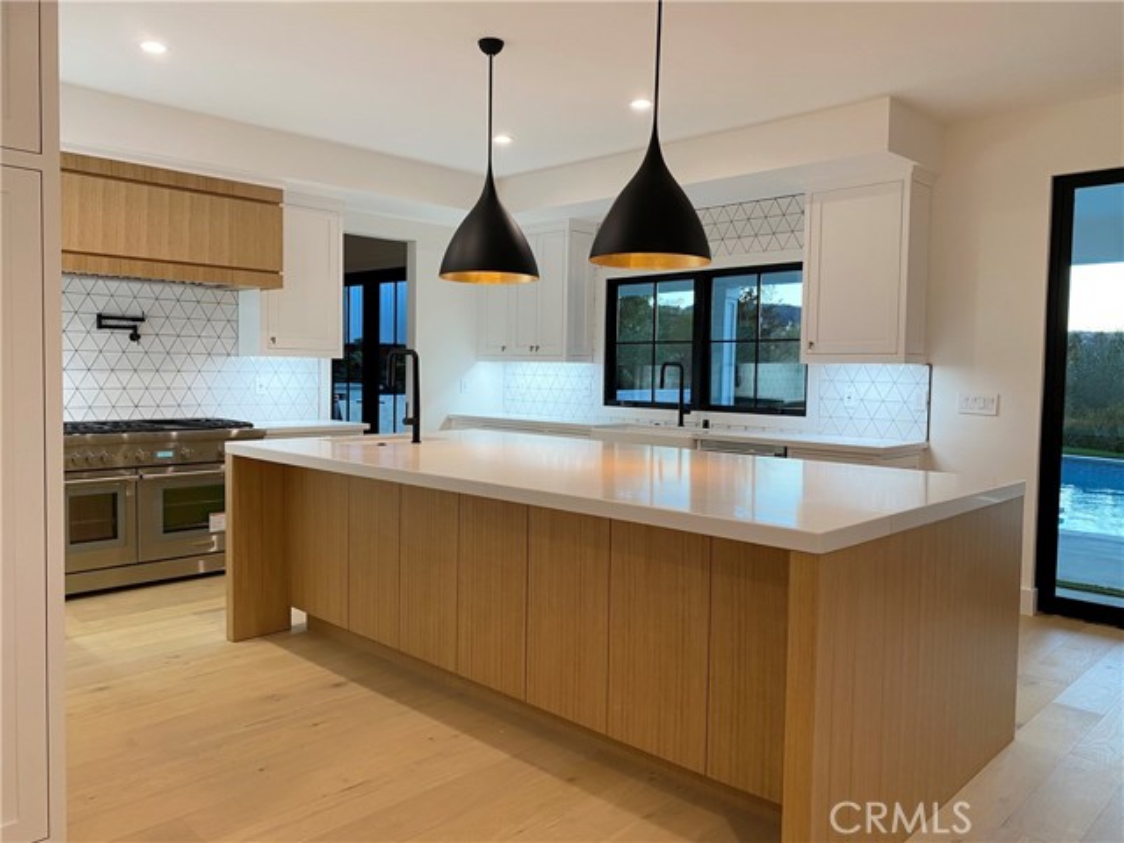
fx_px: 844
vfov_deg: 53.1
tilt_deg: -3.2
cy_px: 422
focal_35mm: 26
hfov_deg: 67.3
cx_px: 562
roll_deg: -1.4
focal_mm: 4.25
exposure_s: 1/60
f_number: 1.8
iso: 80
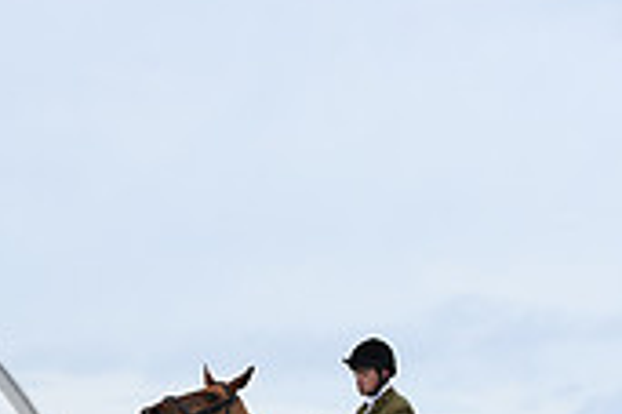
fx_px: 4993
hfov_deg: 7.0
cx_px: -327
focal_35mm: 289
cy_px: 559
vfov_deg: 4.7
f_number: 5.6
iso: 800
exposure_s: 1/1250
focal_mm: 85
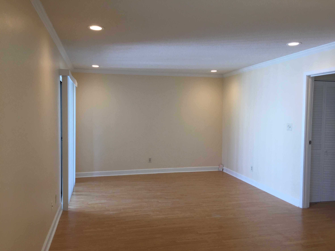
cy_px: 126
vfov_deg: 48.2
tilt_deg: -2.4
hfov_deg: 61.7
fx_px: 281
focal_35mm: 29
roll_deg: -1.2
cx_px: 168
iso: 32
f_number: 2.2
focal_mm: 4.15
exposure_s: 1/60
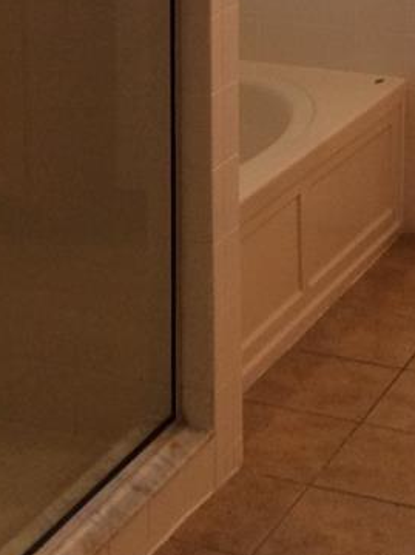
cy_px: 48
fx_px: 1763
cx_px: 281
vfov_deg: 17.6
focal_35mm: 110
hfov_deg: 13.4
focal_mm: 3.3
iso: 64
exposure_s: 1/24
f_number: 2.4
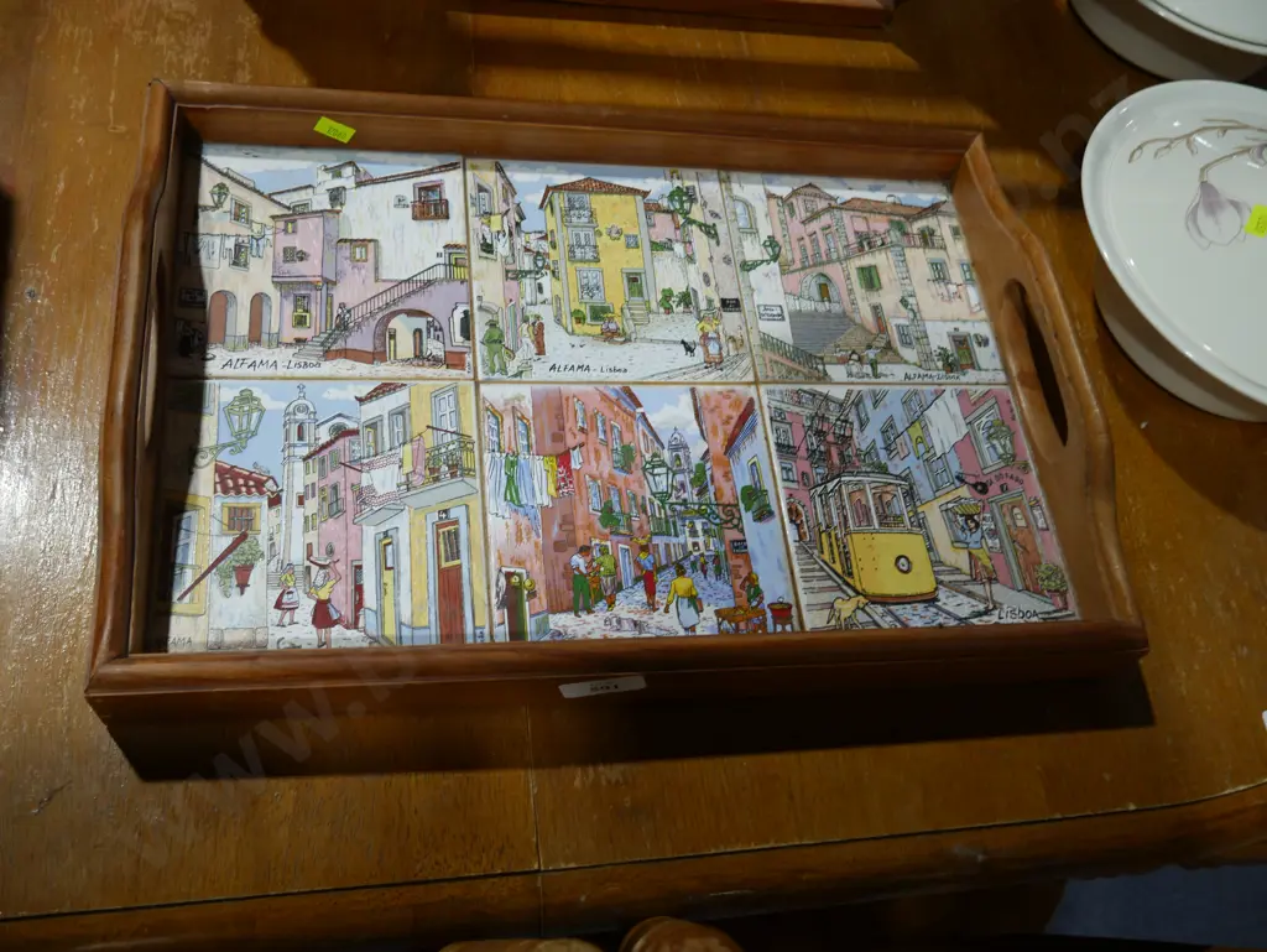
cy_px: 476
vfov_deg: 44.2
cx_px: 634
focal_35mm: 32
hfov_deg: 56.8
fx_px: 1172
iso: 200
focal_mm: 16
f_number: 3.6
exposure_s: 1/100
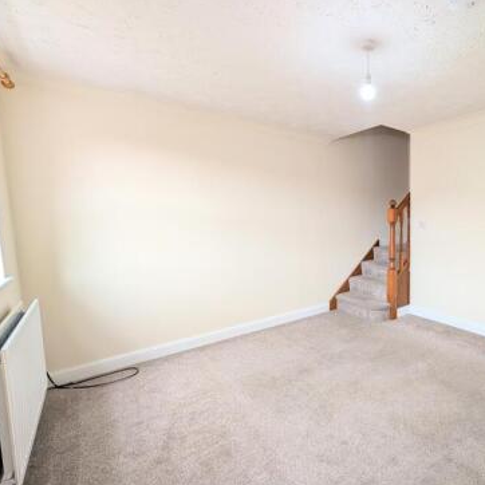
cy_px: 245
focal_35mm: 17
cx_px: 374
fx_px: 269
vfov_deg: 84.0
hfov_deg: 76.6
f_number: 1.7
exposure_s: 1/90
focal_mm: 2.02
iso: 143
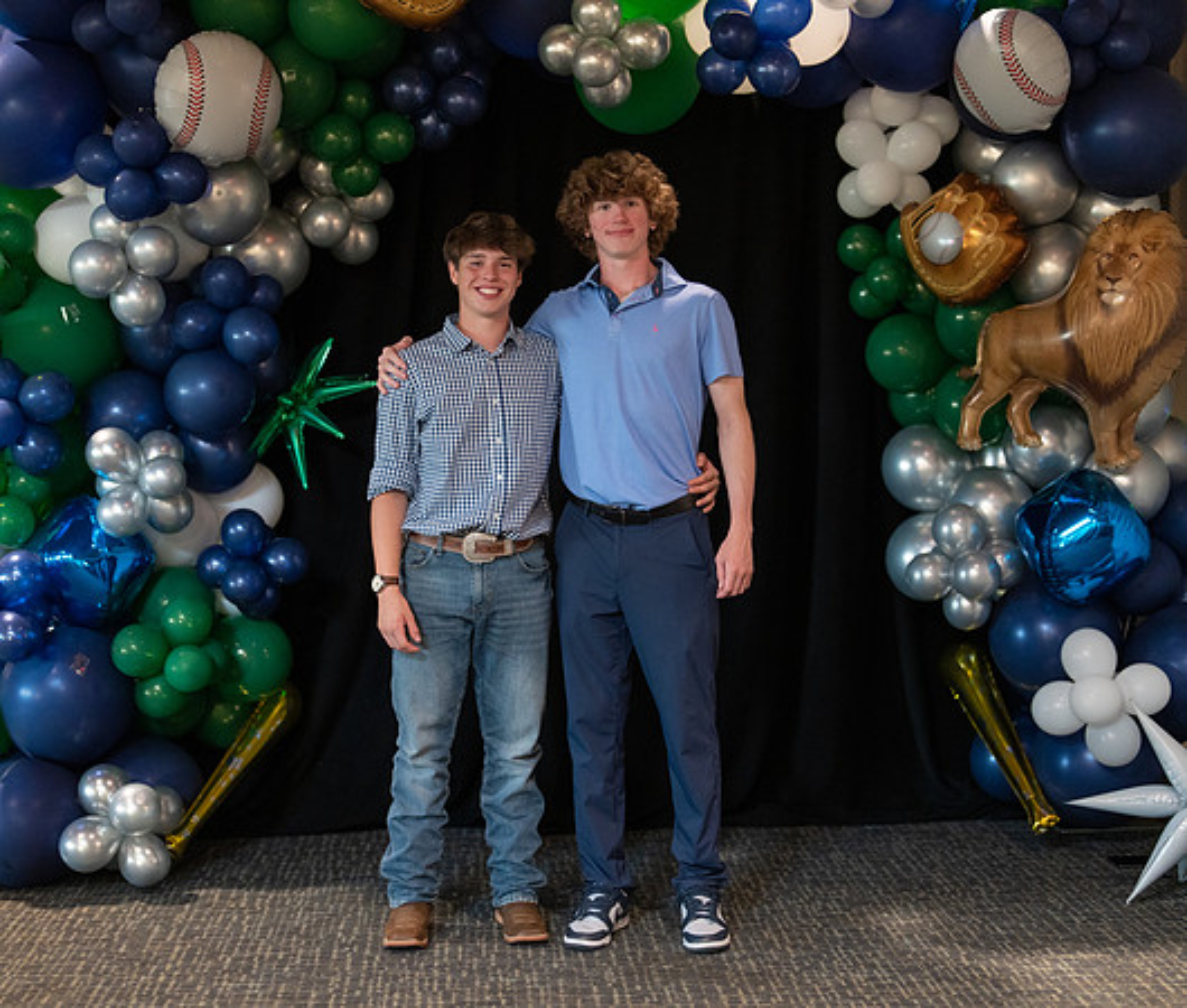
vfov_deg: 26.9
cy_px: 504
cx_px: 597
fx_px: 2104
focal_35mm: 58
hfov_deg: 31.5
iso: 1600
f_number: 1.2
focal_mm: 50
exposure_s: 1/320
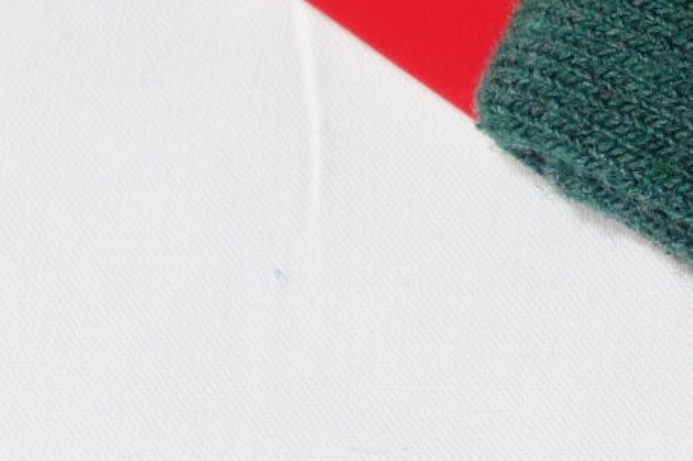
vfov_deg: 8.7
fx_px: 3020
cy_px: 27
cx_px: 1318
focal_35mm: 157
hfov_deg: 11.9
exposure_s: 1/80
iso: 125
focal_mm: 10.4
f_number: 1.8
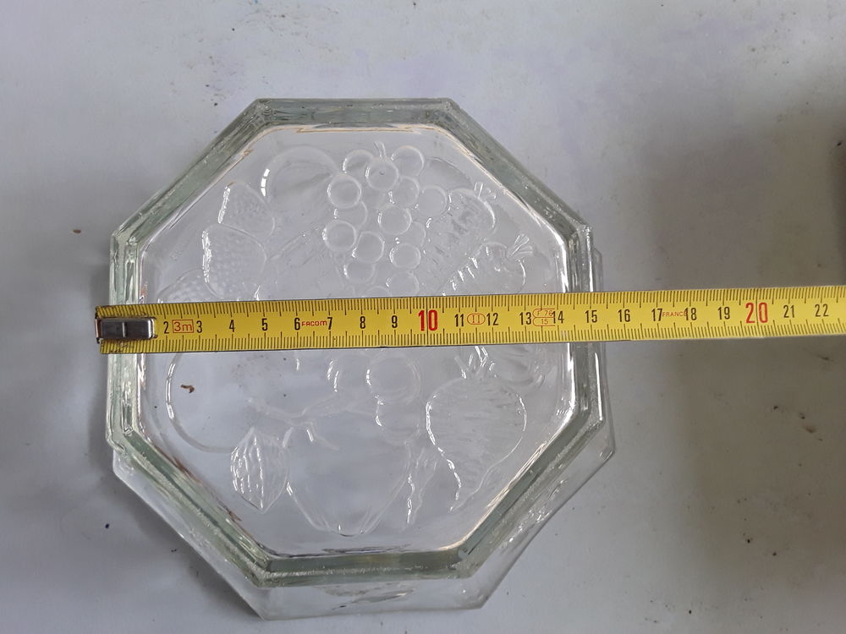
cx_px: 423
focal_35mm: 27
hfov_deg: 65.3
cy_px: 317
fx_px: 660
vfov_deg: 51.4
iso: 64
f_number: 1.9
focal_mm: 2.91
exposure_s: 1/50
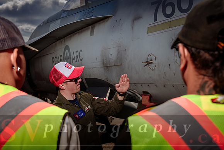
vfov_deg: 28.1
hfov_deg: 41.1
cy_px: 75
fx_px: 299
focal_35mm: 48
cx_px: 112
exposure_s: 1/250
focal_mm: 48
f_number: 8
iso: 64
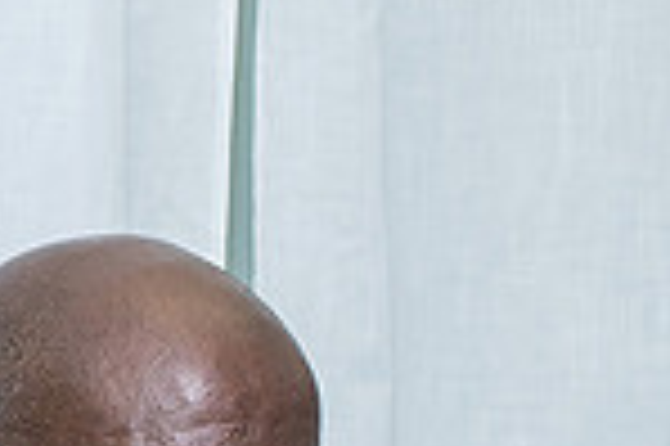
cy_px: 737
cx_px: 796
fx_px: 5652
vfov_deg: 4.5
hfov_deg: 6.7
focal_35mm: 304
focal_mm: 52
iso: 640
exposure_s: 1/100
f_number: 5
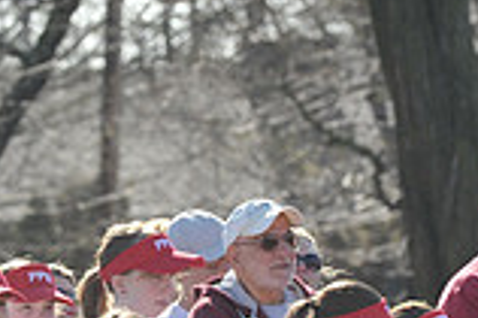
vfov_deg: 1.9
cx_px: -169
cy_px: 463
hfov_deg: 2.8
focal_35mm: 732
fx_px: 9709
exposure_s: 1/640
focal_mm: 200
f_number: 7.1
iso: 400
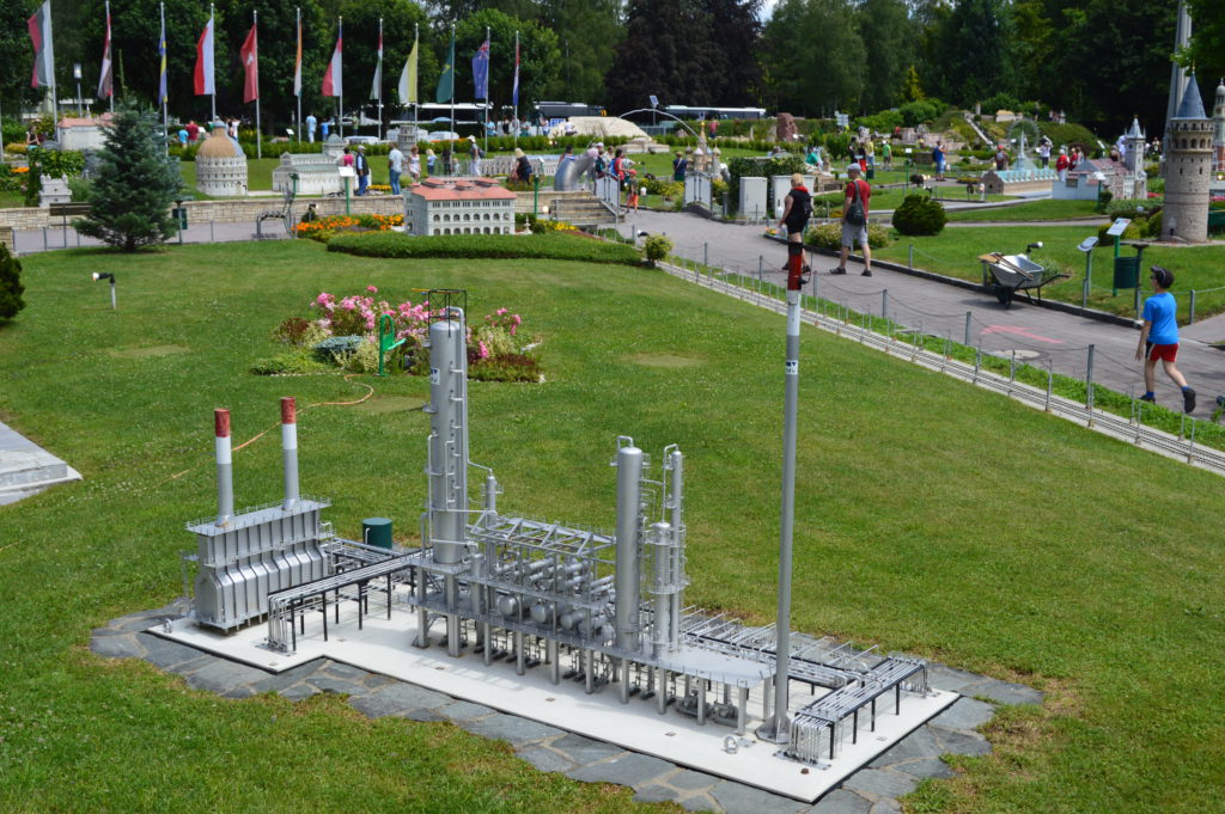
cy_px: 407
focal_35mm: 42
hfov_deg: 46.4
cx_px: 612
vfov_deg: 31.8
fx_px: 1428
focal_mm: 28
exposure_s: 1/400
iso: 400
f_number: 11
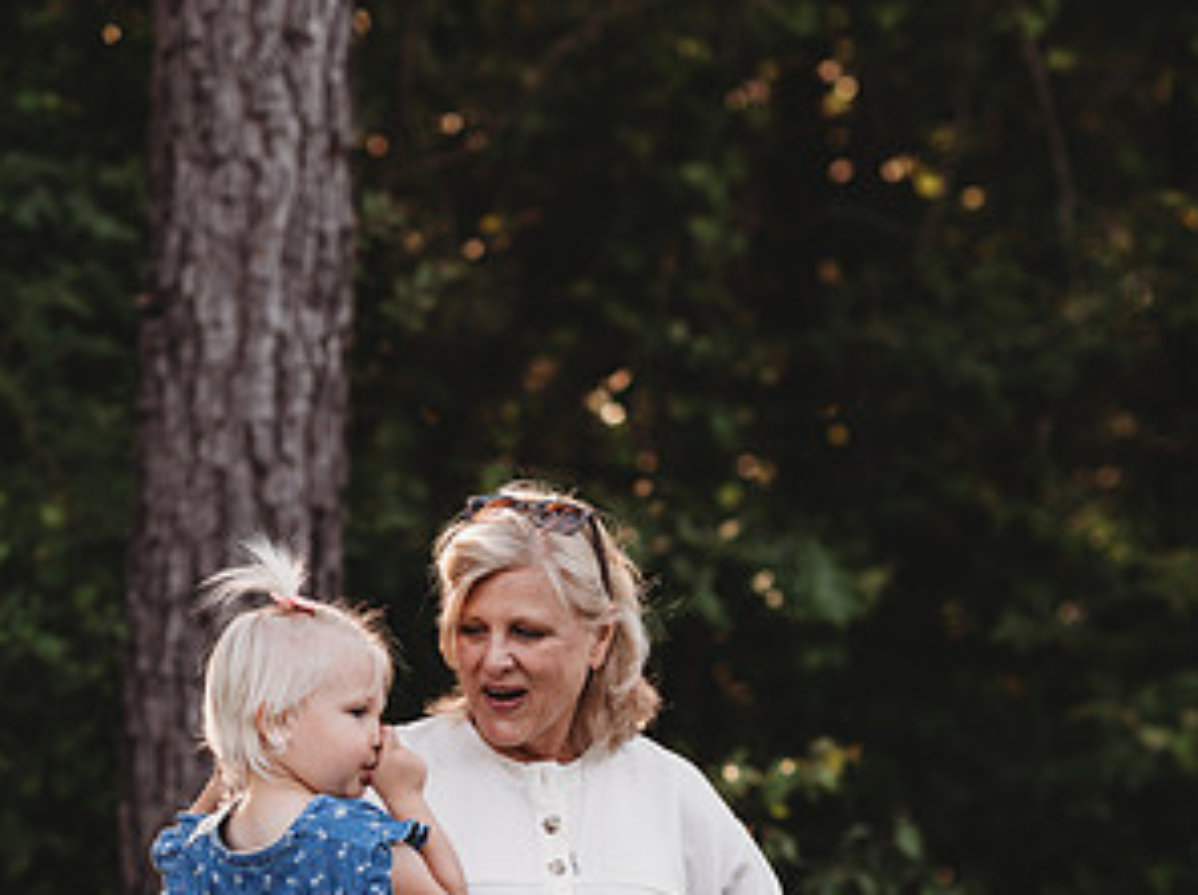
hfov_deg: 15.9
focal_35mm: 124
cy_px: 790
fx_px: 4286
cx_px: 601
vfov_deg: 11.9
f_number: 2.2
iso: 100
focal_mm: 85
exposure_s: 1/250
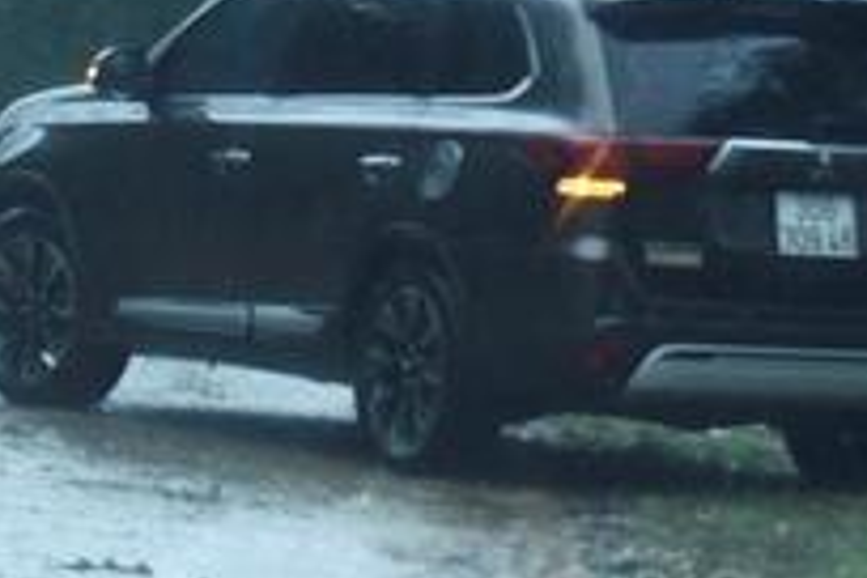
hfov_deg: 4.7
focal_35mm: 432
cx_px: -425
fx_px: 10403
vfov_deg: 3.2
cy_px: -289
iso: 640
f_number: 4
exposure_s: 1/320
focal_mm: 110
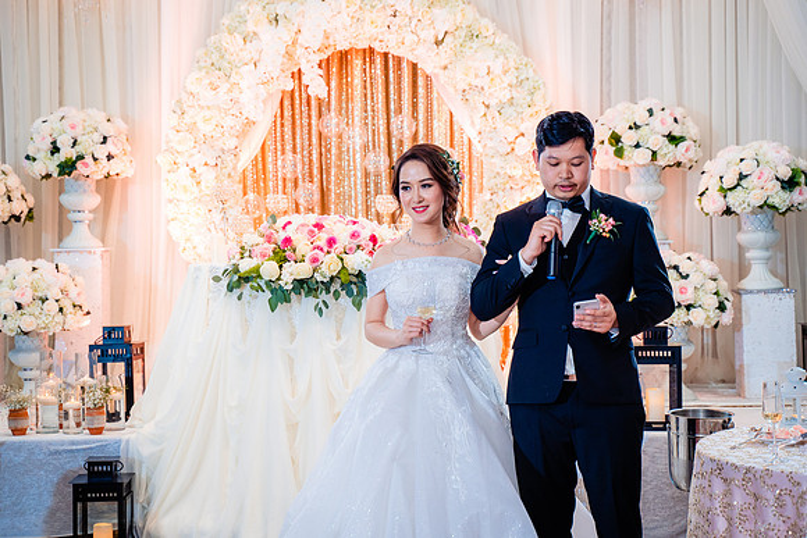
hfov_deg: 29.4
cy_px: 266
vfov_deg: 19.9
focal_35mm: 69
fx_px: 1538
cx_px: 386
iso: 1000
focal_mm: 62
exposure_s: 1/160
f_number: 3.5
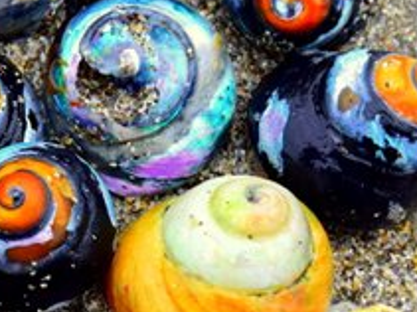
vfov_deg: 3.8
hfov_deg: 5.1
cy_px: 174
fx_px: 4700
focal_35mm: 390
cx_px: -32
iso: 400
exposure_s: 1/160
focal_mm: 95
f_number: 13
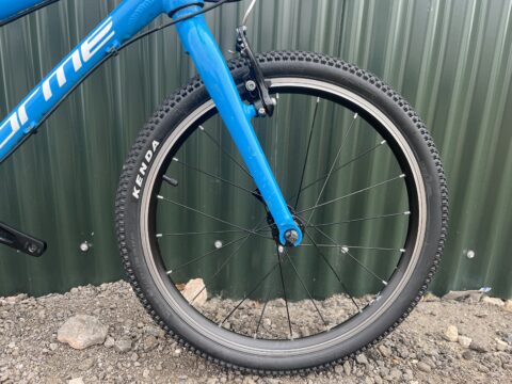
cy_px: 192
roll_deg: -2.1
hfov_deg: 67.3
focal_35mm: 26
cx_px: 256
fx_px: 385
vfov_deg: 53.1
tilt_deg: -18.2
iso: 50
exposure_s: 1/390
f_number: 1.6
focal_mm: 5.1
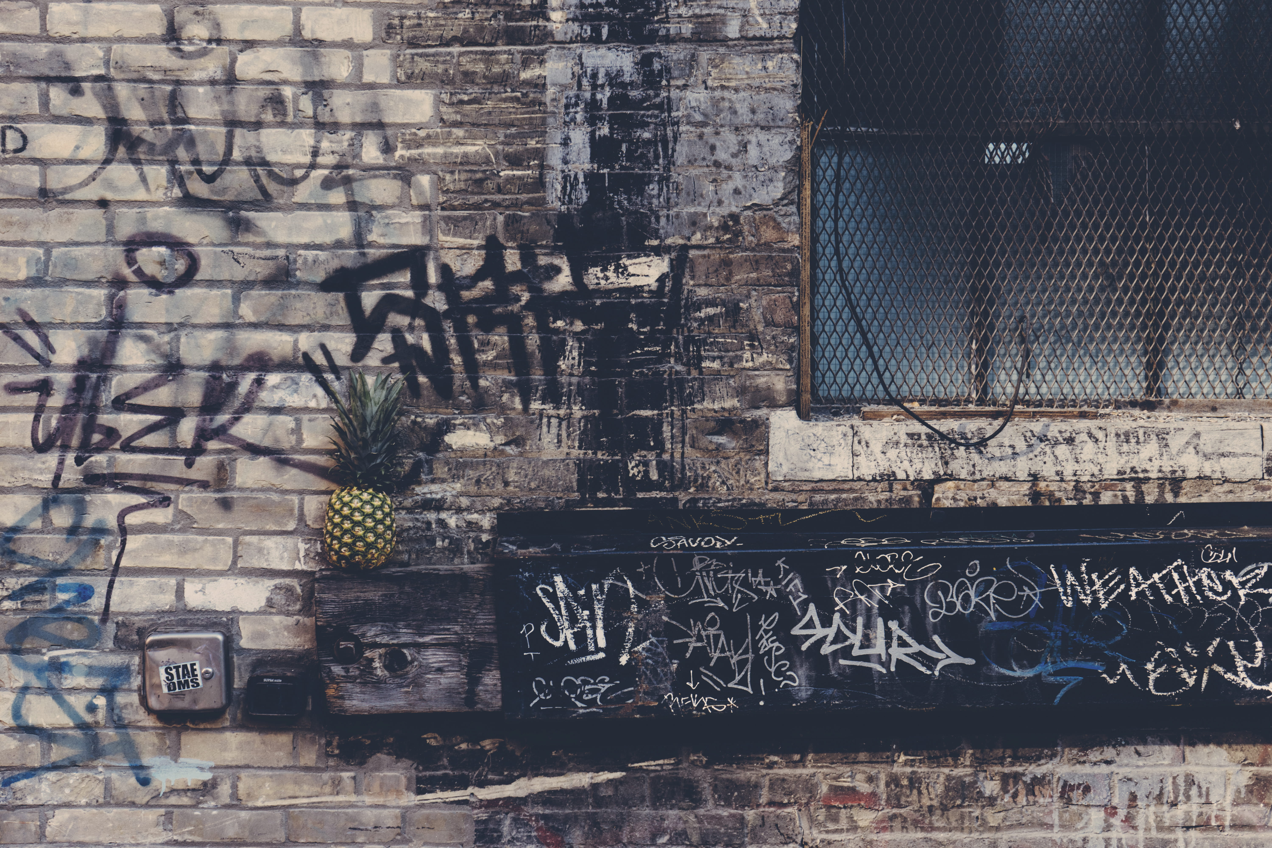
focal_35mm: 44
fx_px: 1555
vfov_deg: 30.5
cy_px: 424
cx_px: 636
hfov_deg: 44.5
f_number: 11
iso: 400
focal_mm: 44
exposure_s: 1/60
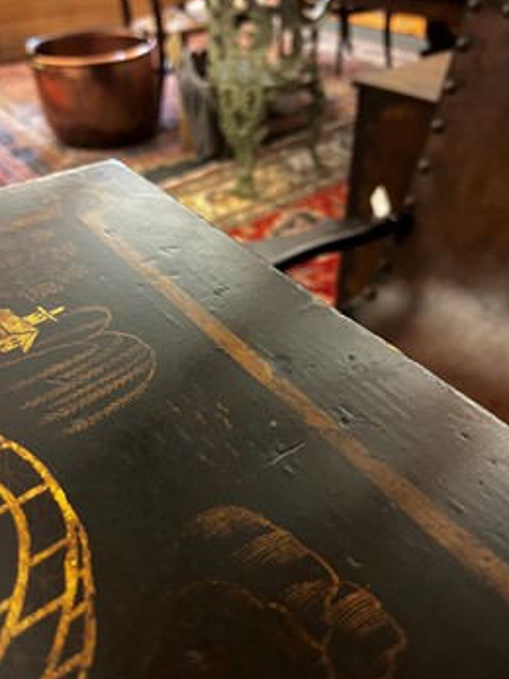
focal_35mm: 30
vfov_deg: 59.9
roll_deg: +1.6
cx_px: 241
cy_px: 315
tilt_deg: -36.3
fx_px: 589
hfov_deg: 46.8
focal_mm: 5.1
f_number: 1.6
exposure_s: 1/33
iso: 400
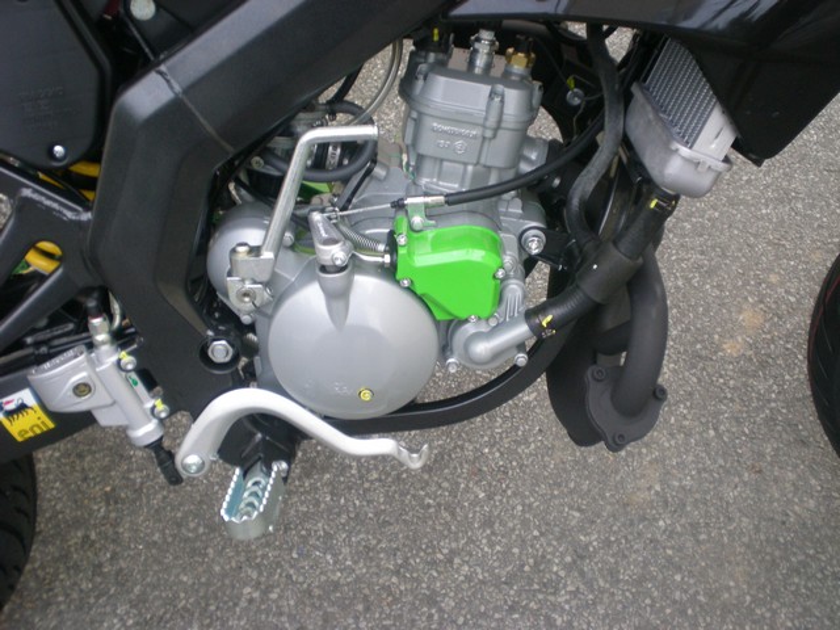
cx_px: 420
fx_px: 1068
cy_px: 315
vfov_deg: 32.9
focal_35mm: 44
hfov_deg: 42.9
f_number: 3.5
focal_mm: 7.4
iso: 157
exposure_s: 1/52.5
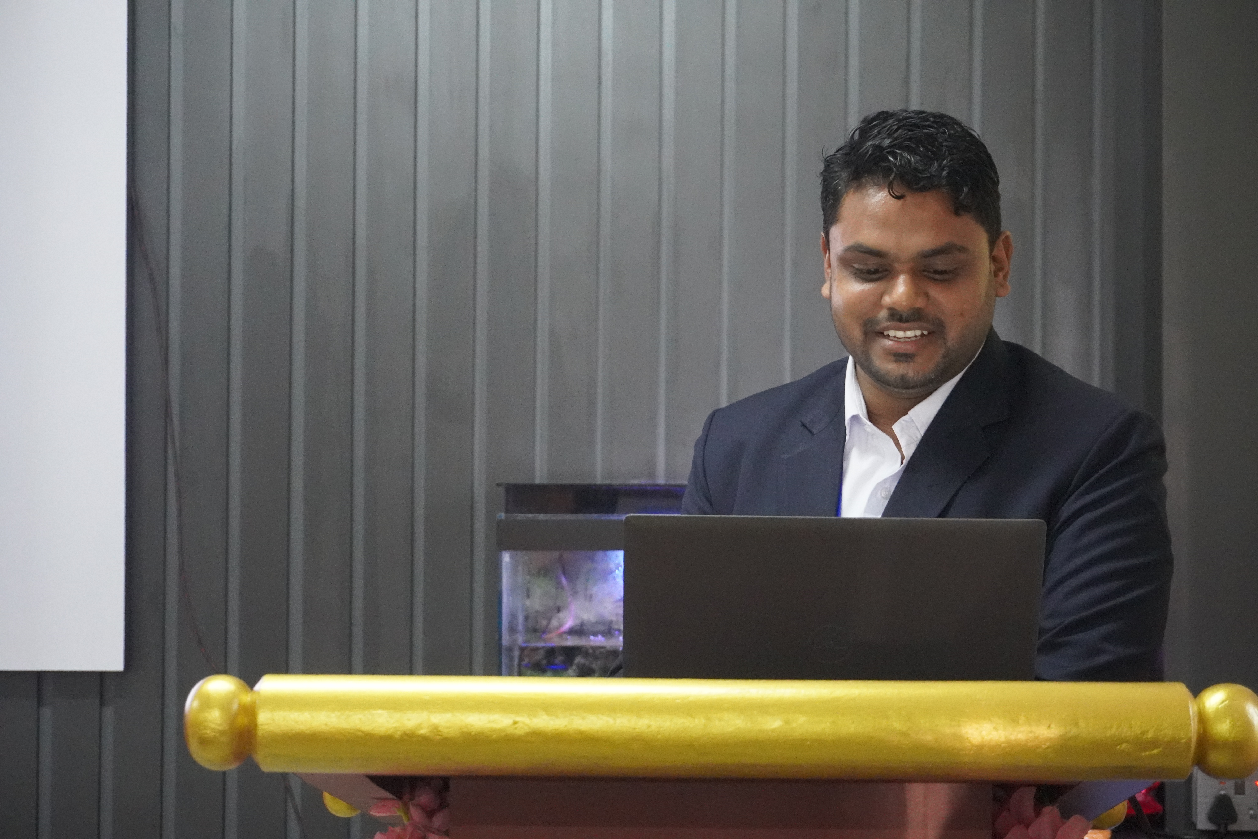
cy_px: 420
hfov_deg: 28.6
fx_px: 2463
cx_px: 629
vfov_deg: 19.3
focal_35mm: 70
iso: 6400
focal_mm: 47
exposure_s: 1/50
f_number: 5.6
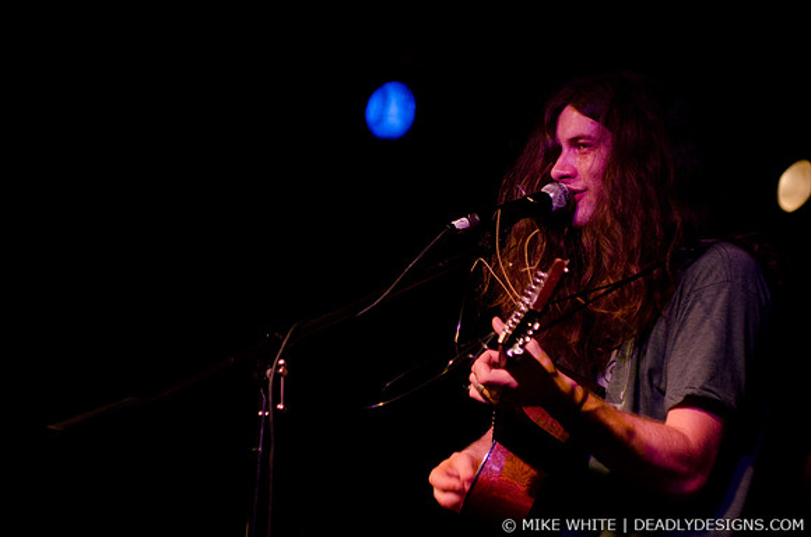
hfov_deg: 19.5
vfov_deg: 13.0
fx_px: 2360
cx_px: 406
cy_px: 268
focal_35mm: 105
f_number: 2.8
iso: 1600
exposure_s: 1/60
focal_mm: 70
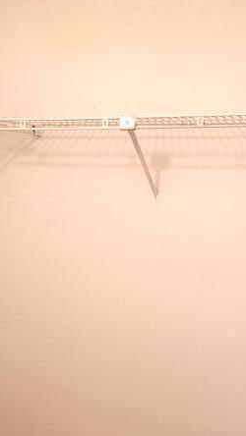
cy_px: 305
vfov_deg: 45.4
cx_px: 125
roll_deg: -0.6
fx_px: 510
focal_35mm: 44
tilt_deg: -13.9
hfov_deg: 27.1
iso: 20
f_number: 1.8
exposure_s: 1/67
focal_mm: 3.99
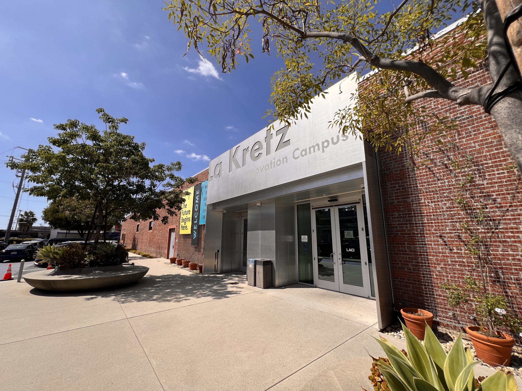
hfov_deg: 106.2
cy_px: 196
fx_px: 196
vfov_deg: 89.9
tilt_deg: +11.1
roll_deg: -0.8
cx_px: 261
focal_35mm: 13
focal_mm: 1.57
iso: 32
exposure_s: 1/2273
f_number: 1.8
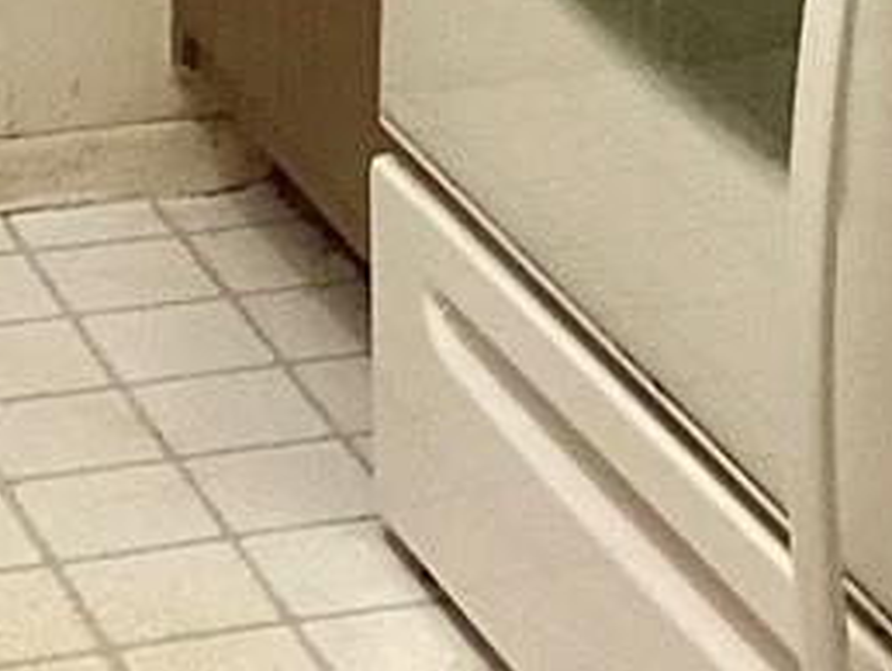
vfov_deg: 7.1
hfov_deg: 10.3
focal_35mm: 192
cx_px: 273
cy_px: -1124
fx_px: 4952
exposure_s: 1/60
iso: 200
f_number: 2.4
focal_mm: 3.3
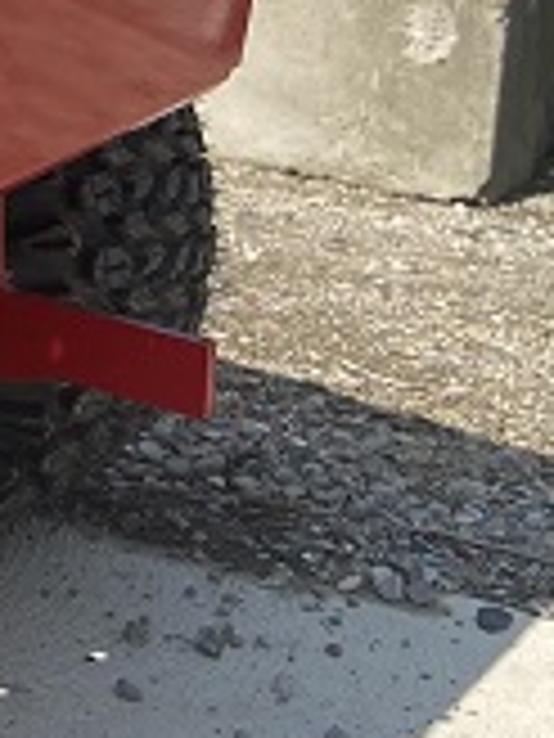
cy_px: -230
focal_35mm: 127
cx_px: -950
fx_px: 2710
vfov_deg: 14.8
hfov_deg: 9.7
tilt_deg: -8.8
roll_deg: -0.5
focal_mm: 4.25
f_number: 1.8
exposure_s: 1/3610
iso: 32
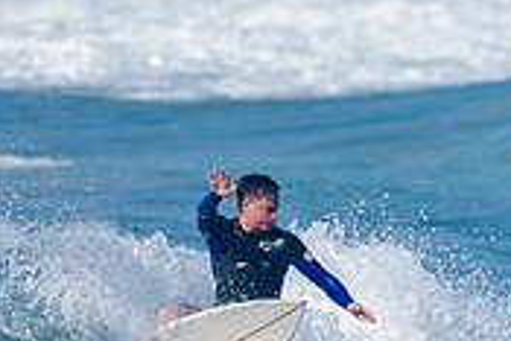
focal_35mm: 2032
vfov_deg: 0.7
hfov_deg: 1.0
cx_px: 273
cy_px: 310
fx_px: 28866
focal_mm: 500
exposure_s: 1/2000
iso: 125
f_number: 5.6
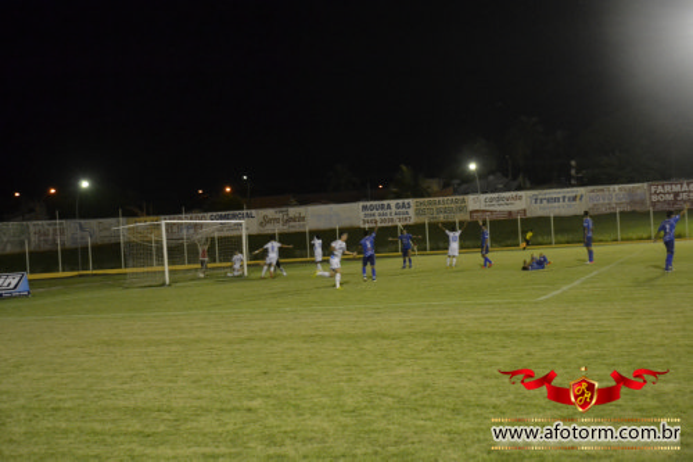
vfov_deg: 25.7
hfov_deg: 37.9
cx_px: 346
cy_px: 231
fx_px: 1010
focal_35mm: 52
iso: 3200
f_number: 4.2
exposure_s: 1/40
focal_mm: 35
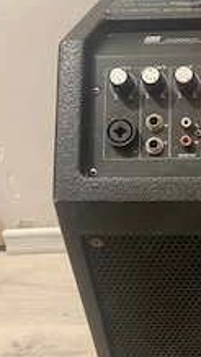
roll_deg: +3.3
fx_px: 473
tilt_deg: -37.8
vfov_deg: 40.9
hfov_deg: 22.5
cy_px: 229
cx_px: 226
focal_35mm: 50
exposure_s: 1/33
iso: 640
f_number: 1.6
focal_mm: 5.1
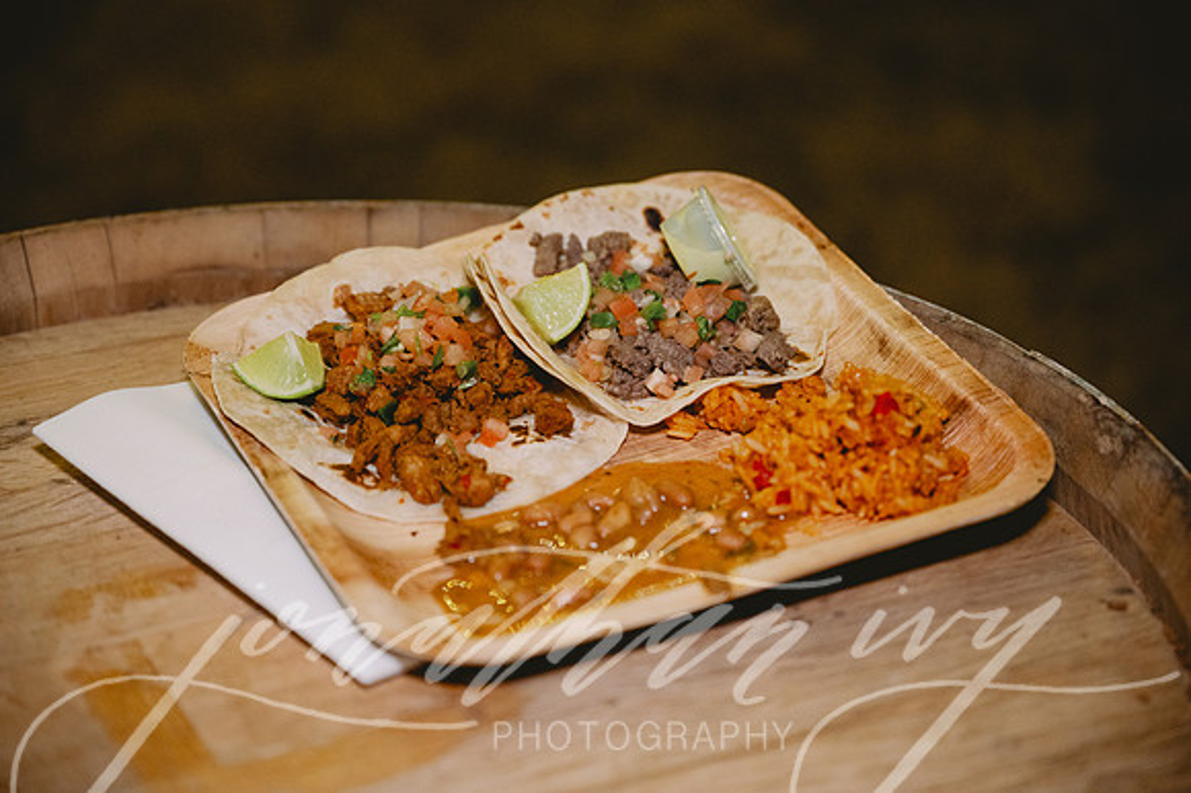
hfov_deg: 28.9
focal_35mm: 70
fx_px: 2314
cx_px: 596
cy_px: 396
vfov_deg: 19.4
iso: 1600
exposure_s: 1/80
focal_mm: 70
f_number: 2.8
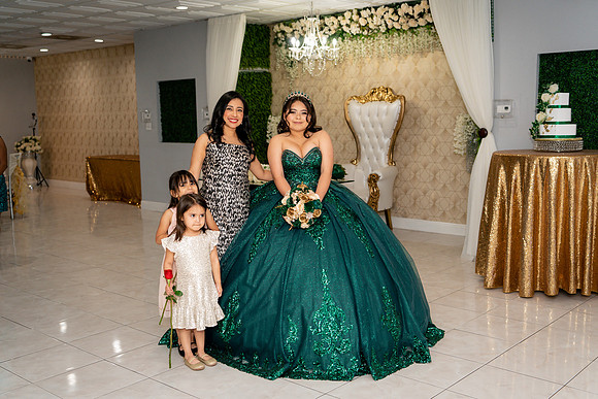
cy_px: 200
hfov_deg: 49.5
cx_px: 299
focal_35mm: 39
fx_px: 648
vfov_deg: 34.2
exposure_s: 1/250
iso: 800
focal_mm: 39
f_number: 2.8
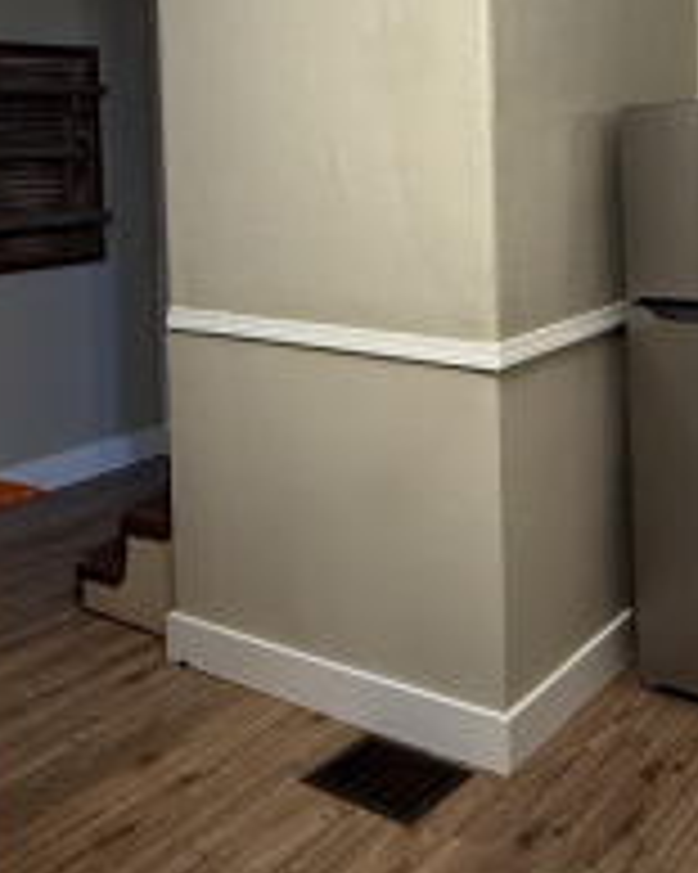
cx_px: 448
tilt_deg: -2.2
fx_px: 1215
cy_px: 176
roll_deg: +1.4
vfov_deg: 38.1
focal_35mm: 47
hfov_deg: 31.9
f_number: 2.2
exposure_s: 1/60
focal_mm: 2.22
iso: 250
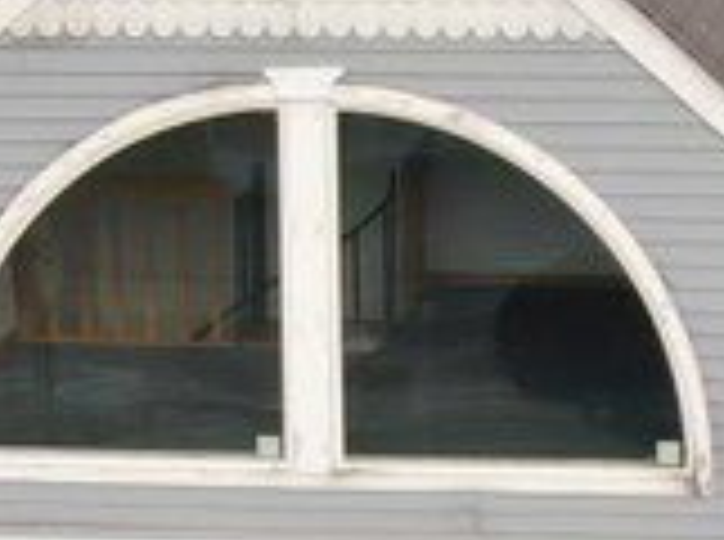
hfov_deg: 12.9
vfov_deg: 9.2
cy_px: 990
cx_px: 495
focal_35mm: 153
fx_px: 3193
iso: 110
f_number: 2.8
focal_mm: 4.5
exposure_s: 1/320
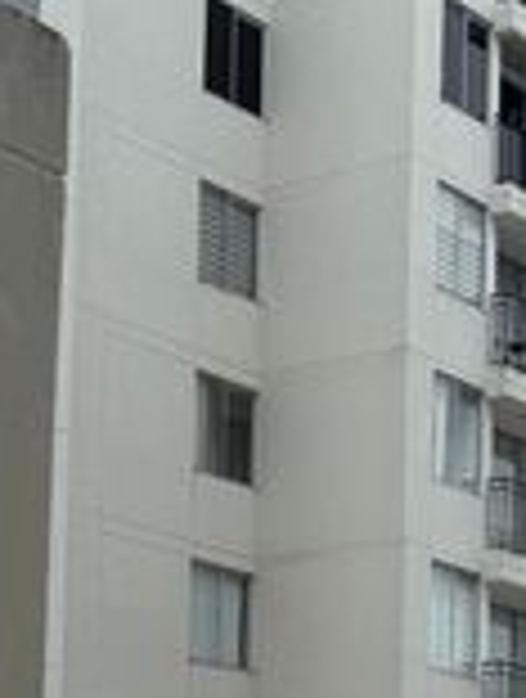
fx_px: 2078
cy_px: 957
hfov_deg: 13.4
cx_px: 832
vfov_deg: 17.6
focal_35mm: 103
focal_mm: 6.76
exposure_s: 1/4167
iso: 80
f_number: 1.78
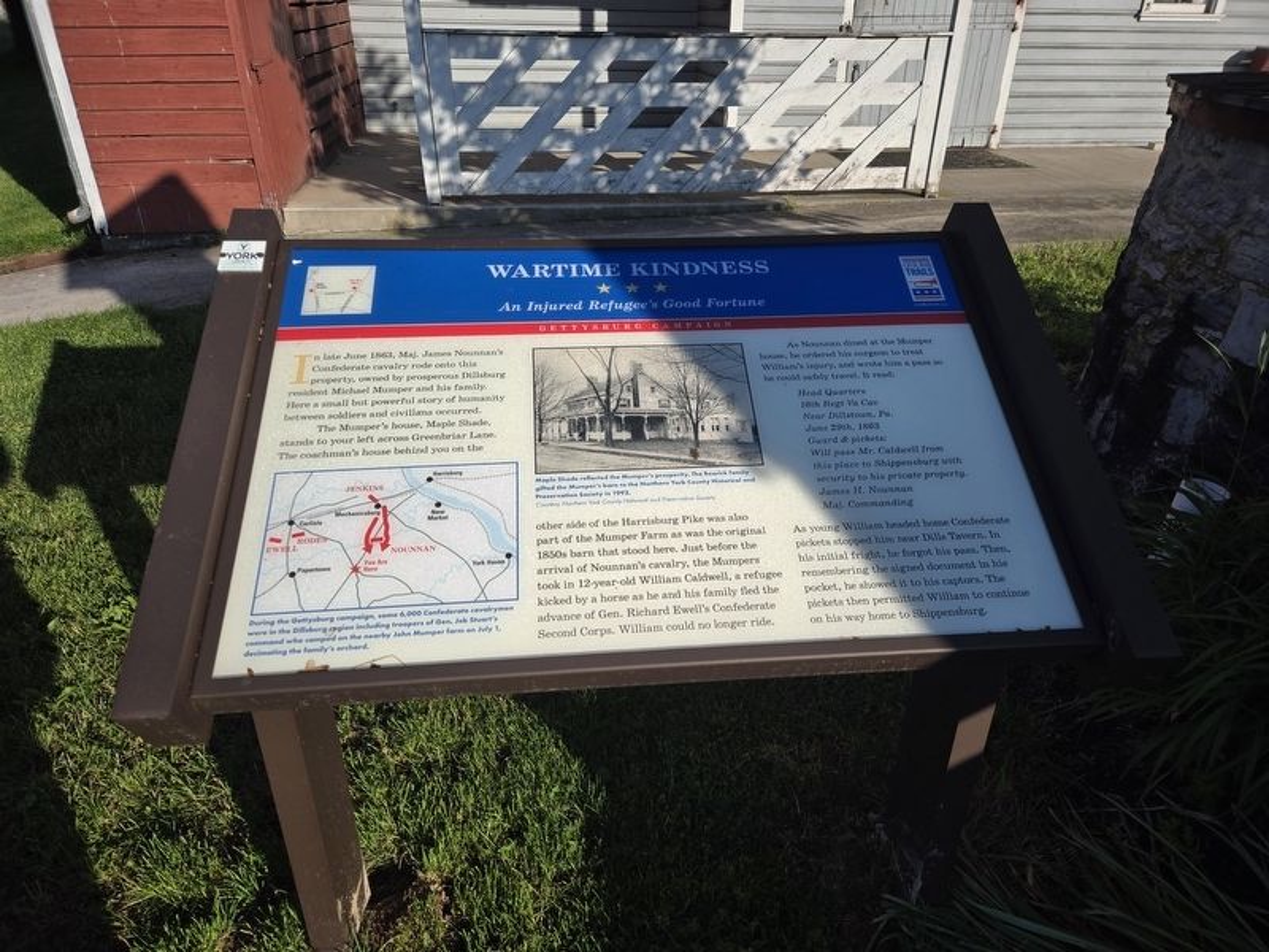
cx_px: 634
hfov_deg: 73.9
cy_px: 476
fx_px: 843
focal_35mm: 23
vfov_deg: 58.9
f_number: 1.8
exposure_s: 1/2476
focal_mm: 5.4
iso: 25
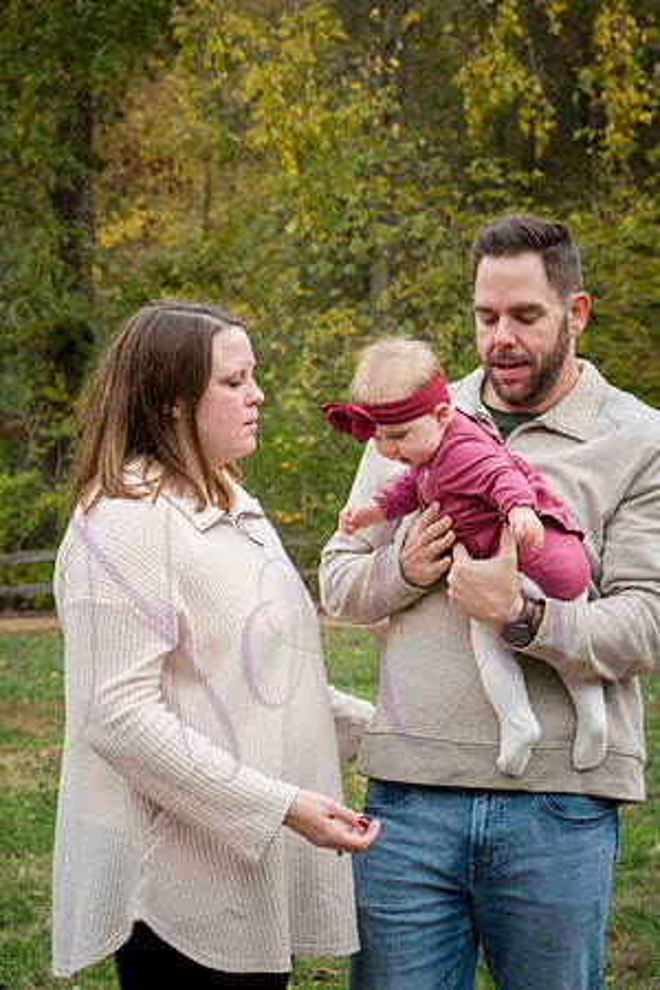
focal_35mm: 85
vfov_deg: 23.9
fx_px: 2337
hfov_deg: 16.1
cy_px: 495
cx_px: 330
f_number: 9
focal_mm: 85
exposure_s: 1/400
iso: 800
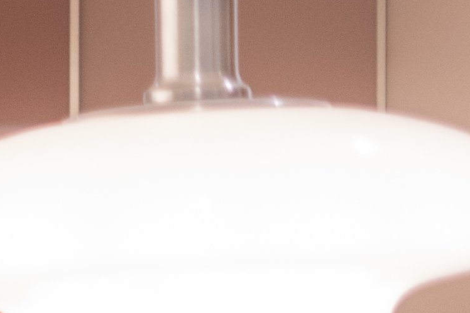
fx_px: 5141
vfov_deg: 3.4
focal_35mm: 394
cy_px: 835
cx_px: -1348
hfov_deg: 4.8
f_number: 2.2
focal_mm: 50
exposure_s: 1/80
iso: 400
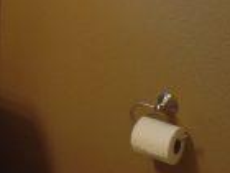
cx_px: -107
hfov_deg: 17.1
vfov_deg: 13.5
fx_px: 698
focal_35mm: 105
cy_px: -59
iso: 160
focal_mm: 4.1
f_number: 2.8
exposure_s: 1/30
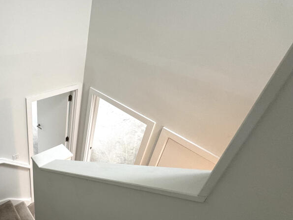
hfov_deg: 64.2
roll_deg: -1.0
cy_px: 109
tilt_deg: -30.5
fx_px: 203
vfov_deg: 56.8
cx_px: 52
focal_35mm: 24
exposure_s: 1/99
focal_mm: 2.22
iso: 160
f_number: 2.2
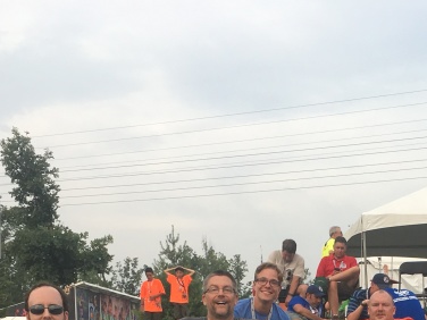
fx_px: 974
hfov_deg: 24.3
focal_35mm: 79
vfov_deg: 17.4
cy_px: 427
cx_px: 345
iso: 25
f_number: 2.2
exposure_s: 1/342
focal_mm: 4.15
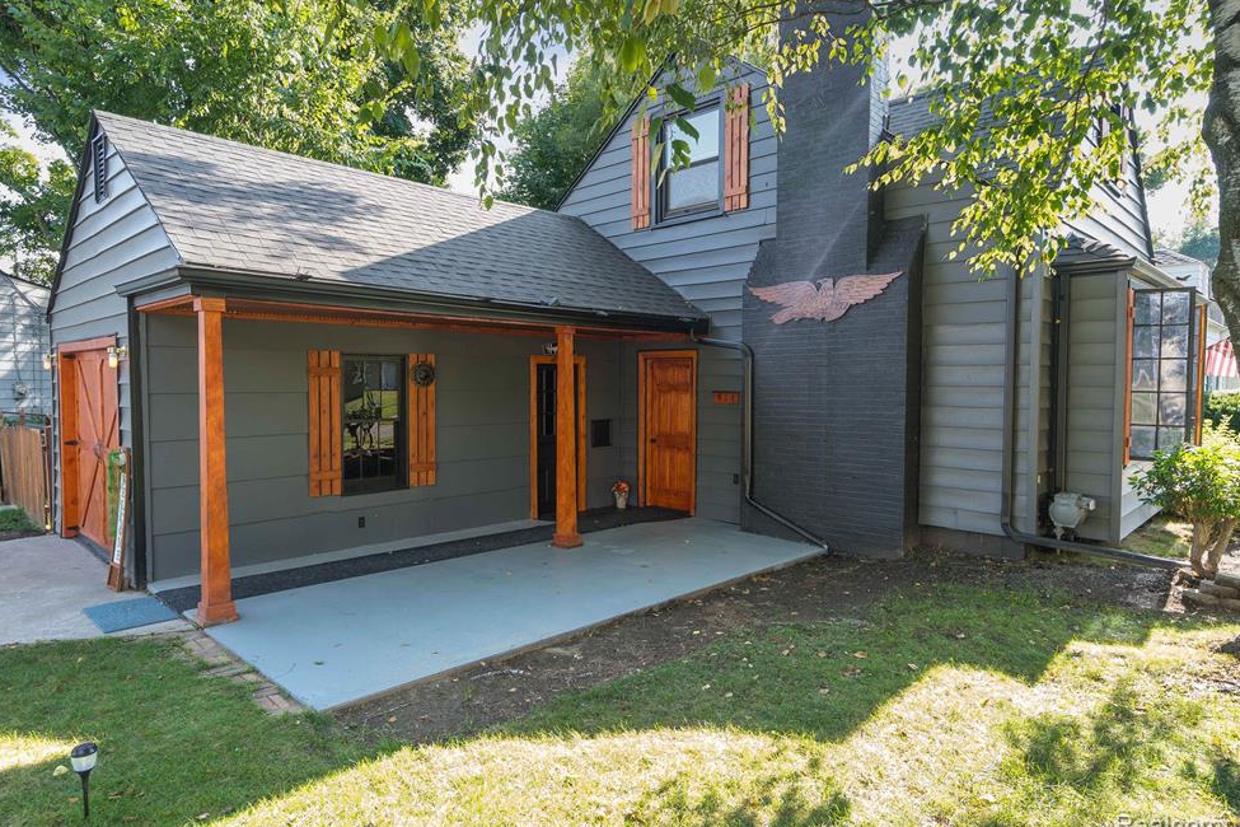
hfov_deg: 81.2
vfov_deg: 59.5
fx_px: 723
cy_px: 411
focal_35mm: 21
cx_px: 593
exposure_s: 1/25
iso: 250
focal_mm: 20
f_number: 7.1
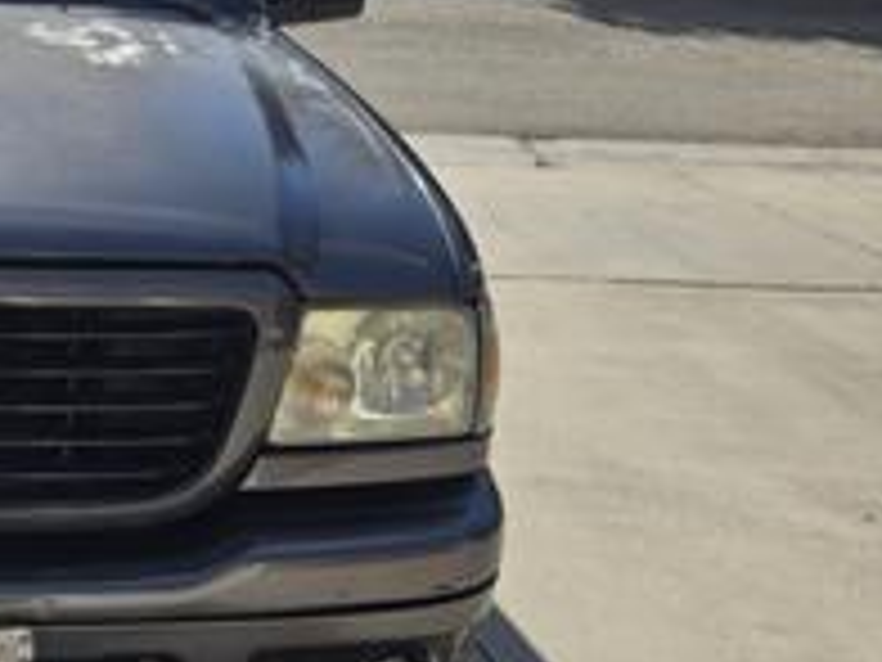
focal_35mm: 59
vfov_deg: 24.8
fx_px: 1503
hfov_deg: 29.4
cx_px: -94
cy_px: 369
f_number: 1.8
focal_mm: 5.4
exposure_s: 1/2000
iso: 25
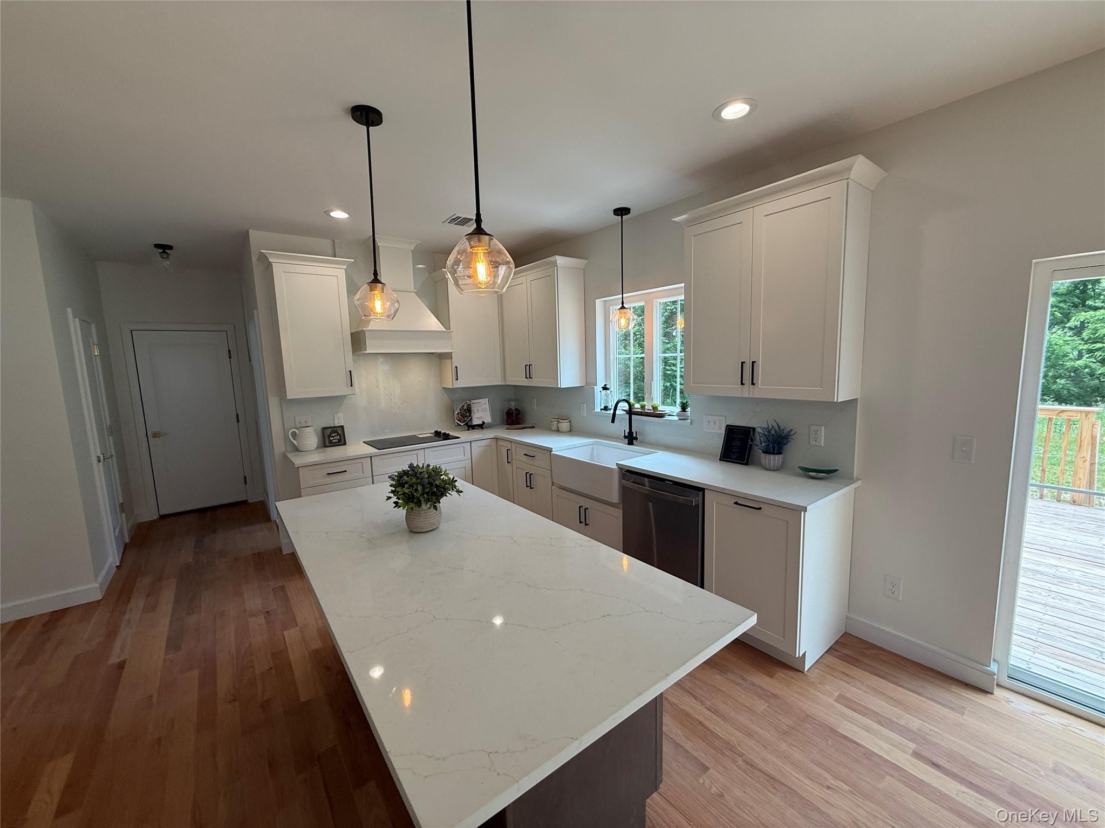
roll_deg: +0.7
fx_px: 447
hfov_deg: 102.1
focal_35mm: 14
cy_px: 414
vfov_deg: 85.7
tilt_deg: -6.0
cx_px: 552
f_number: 2.2
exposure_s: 1/120
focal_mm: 2.22
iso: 64
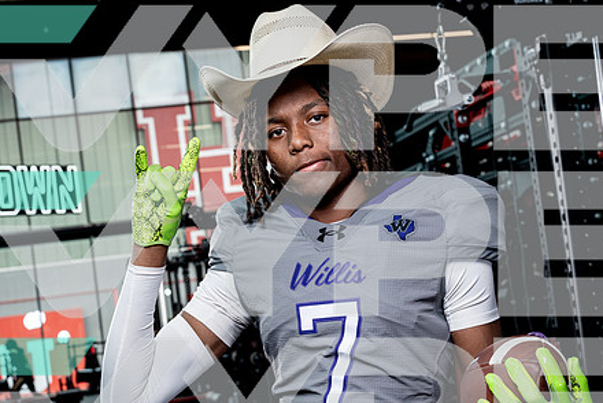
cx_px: 307
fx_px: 1391
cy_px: 245
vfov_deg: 16.5
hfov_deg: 24.5
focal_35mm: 83
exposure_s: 1/250
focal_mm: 63
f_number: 8
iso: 640
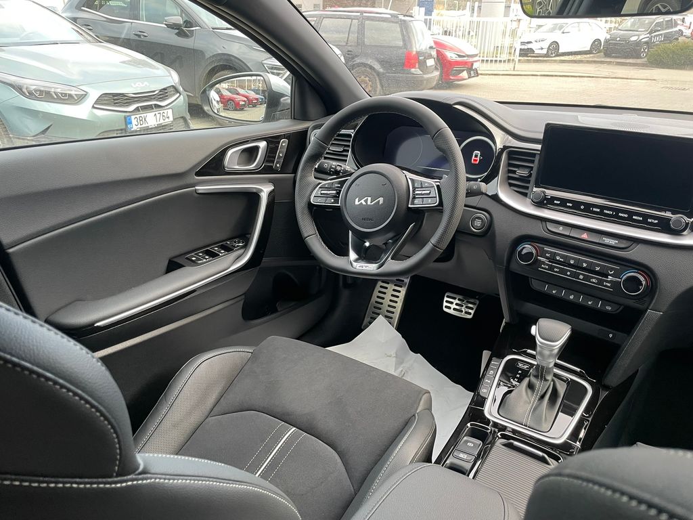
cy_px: 260
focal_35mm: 26
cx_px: 346
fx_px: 521
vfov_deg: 53.1
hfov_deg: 67.3
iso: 125
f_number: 1.6
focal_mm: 4.2
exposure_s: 1/77
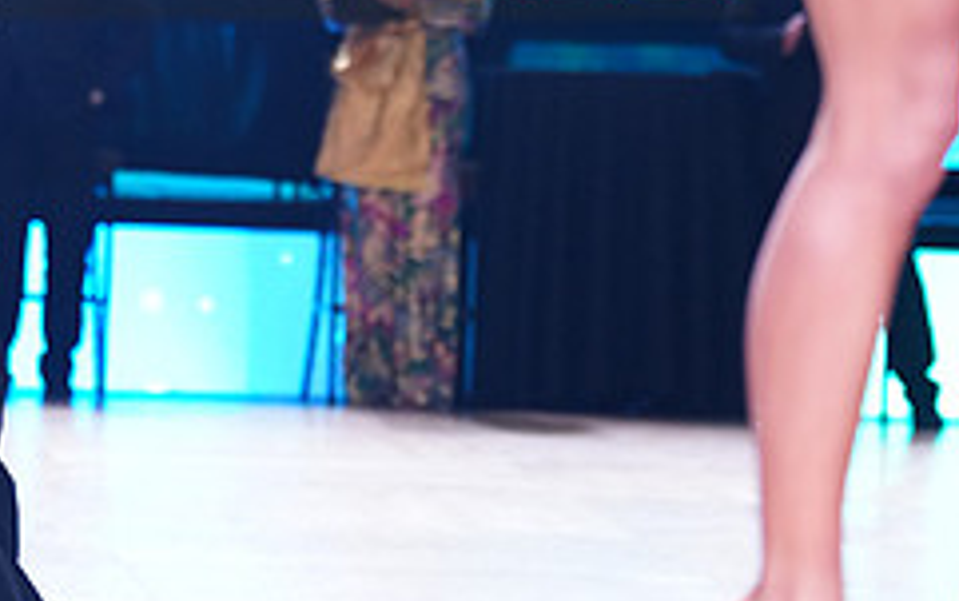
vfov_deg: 5.9
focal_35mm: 223
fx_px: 5832
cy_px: -111
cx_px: 209
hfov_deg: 9.4
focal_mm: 91
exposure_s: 1/400
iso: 1600
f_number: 2.8
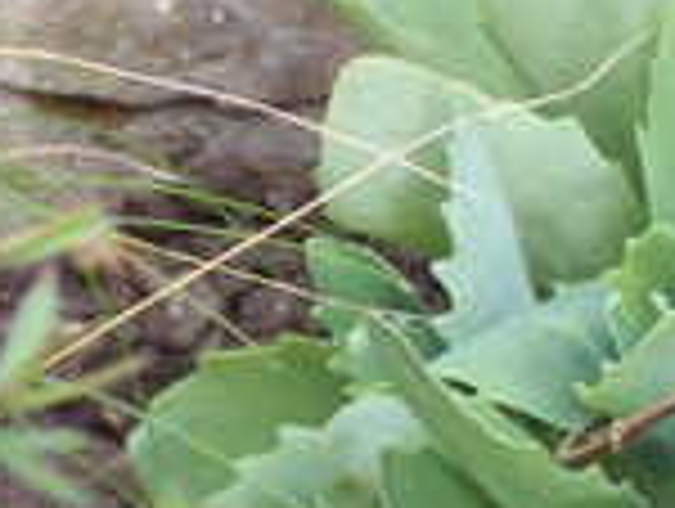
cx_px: 459
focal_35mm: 422
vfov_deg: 3.5
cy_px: 441
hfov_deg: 4.7
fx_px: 8242
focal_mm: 22.4
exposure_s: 1/90
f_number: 4.9
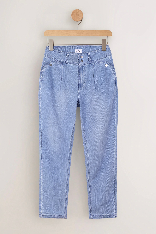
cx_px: 78
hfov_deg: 33.4
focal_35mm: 40
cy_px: 117
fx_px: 260
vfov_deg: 48.5
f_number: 7.1
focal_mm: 40
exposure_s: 1/160
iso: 125
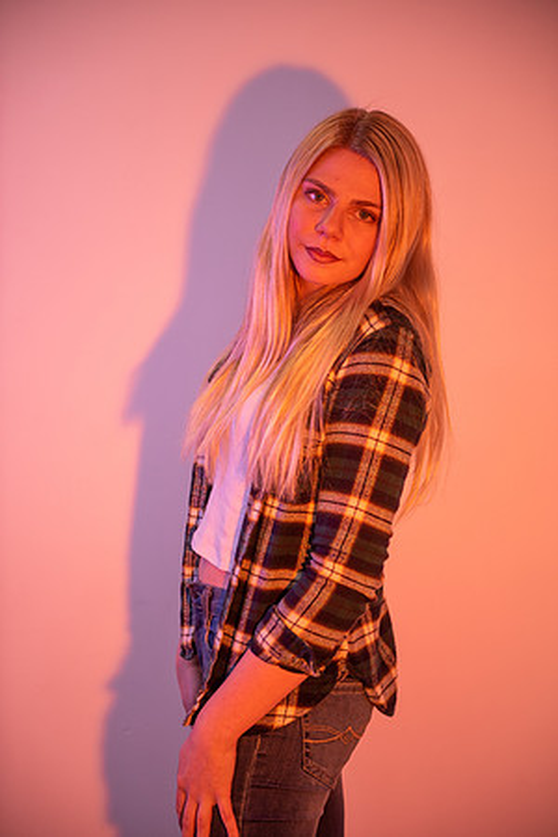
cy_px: 418
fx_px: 1627
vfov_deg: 28.8
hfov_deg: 19.5
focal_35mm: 70
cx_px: 279
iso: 500
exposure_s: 1/250
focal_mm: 70
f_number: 2.8
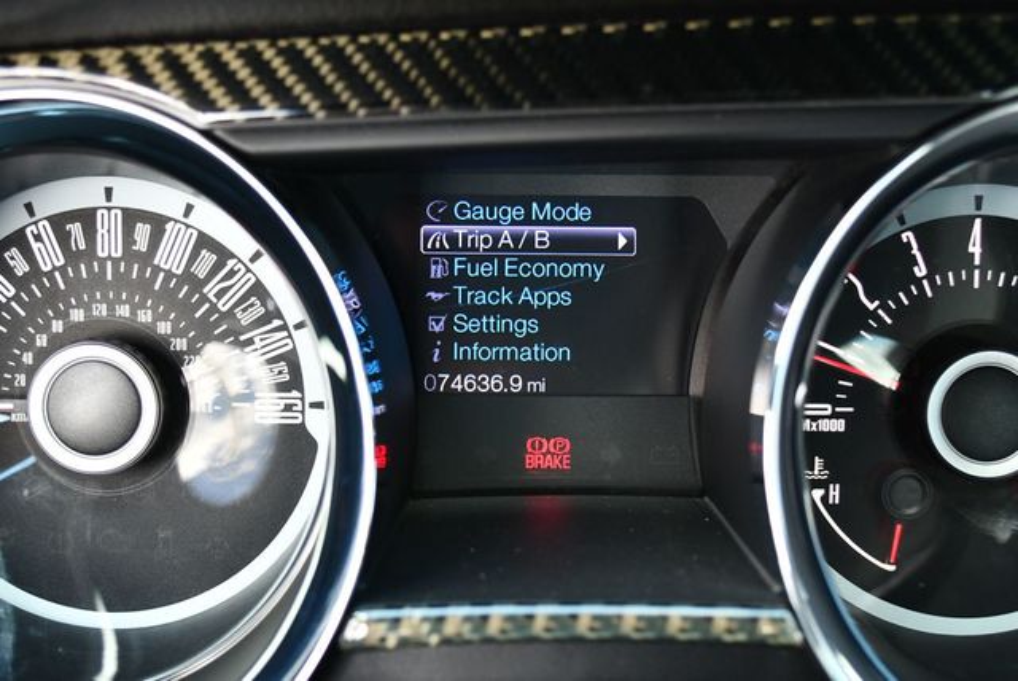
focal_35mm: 52
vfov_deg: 26.0
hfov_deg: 38.2
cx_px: 509
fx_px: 1472
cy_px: 340
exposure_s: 1/125
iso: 900
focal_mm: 26
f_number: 4.2
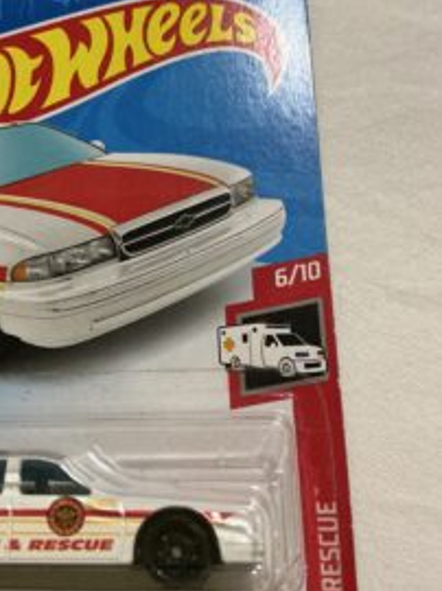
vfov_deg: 43.8
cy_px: 263
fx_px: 733
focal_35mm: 43
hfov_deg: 33.0
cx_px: 118
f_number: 1.8
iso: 320
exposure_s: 1/30
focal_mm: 3
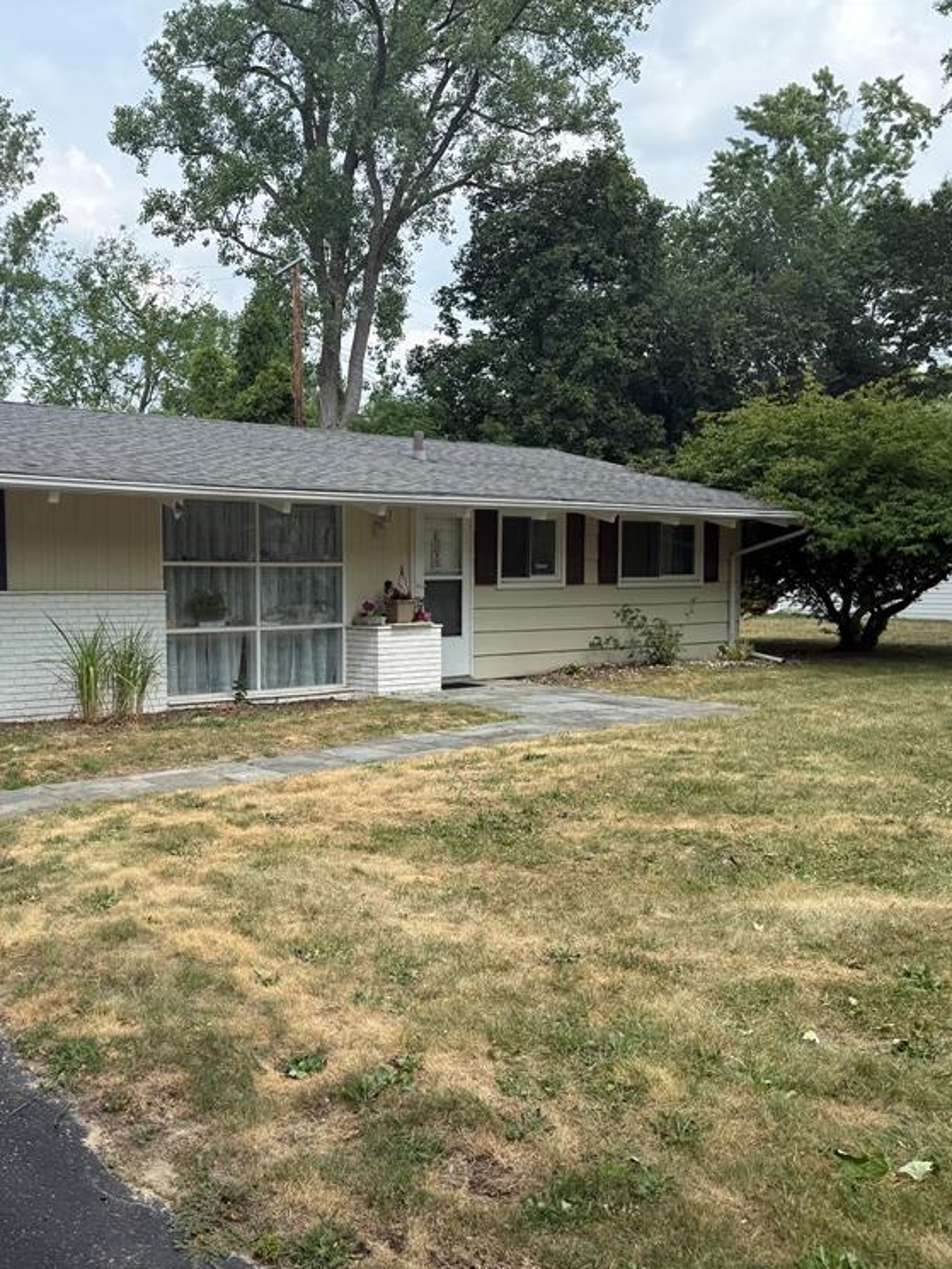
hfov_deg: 42.1
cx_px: 286
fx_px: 1210
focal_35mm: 33
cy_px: 647
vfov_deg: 55.3
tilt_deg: -3.6
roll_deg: +0.7
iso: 80
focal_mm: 6.76
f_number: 1.78
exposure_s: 1/2801
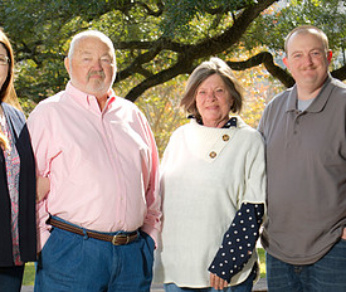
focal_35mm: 206
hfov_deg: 9.2
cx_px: 209
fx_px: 2155
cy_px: 245
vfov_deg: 7.7
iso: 160
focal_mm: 90
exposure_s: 1/125
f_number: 5.6
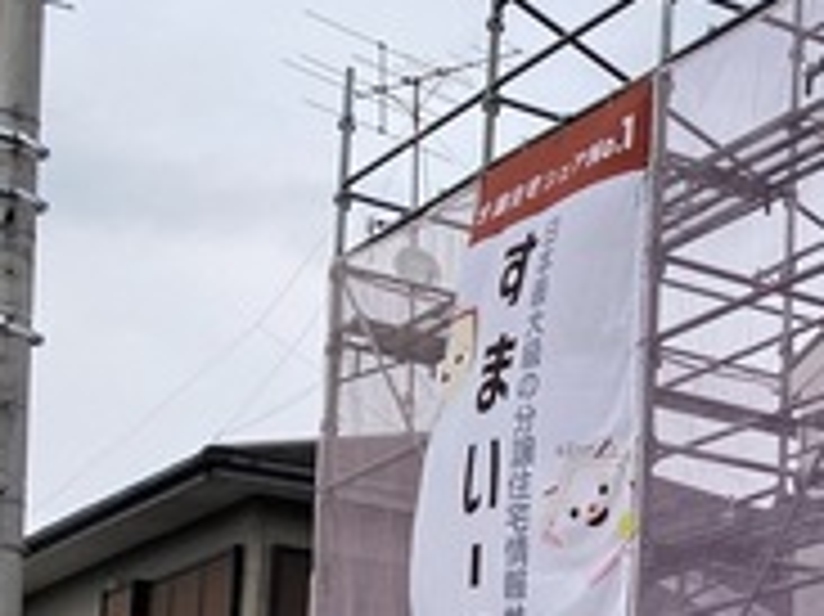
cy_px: 764
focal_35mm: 98
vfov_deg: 14.5
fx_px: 2331
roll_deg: +0.8
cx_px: 1423
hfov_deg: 17.0
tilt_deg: +9.0
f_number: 1.8
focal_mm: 3.99
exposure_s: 1/607
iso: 20
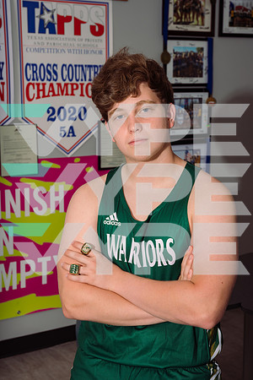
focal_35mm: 63
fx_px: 664
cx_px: 126
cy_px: 190
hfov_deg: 21.6
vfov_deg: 31.9
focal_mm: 63
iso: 125
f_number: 9
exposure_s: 1/250
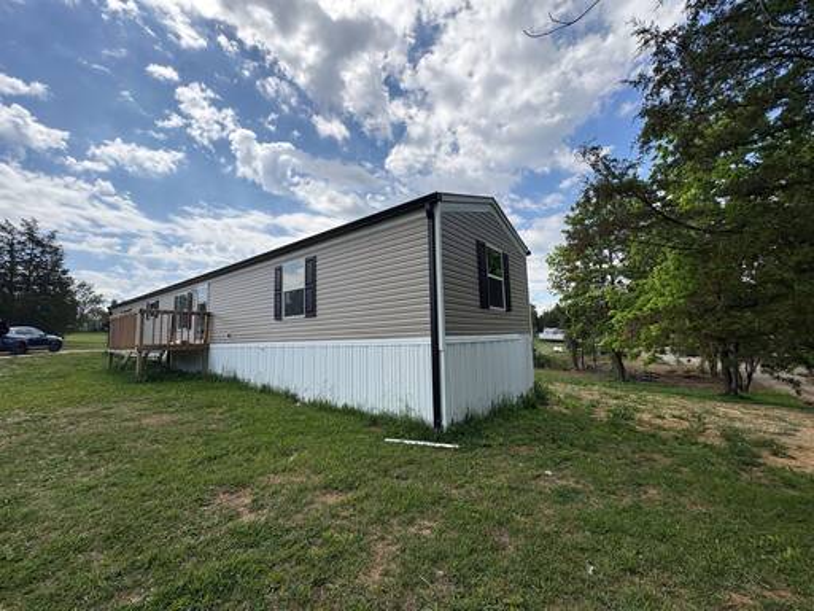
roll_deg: +1.9
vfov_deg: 85.7
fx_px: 329
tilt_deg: +5.8
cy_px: 306
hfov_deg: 102.1
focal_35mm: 14
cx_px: 407
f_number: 2.2
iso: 64
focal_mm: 2.22
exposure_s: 1/1880
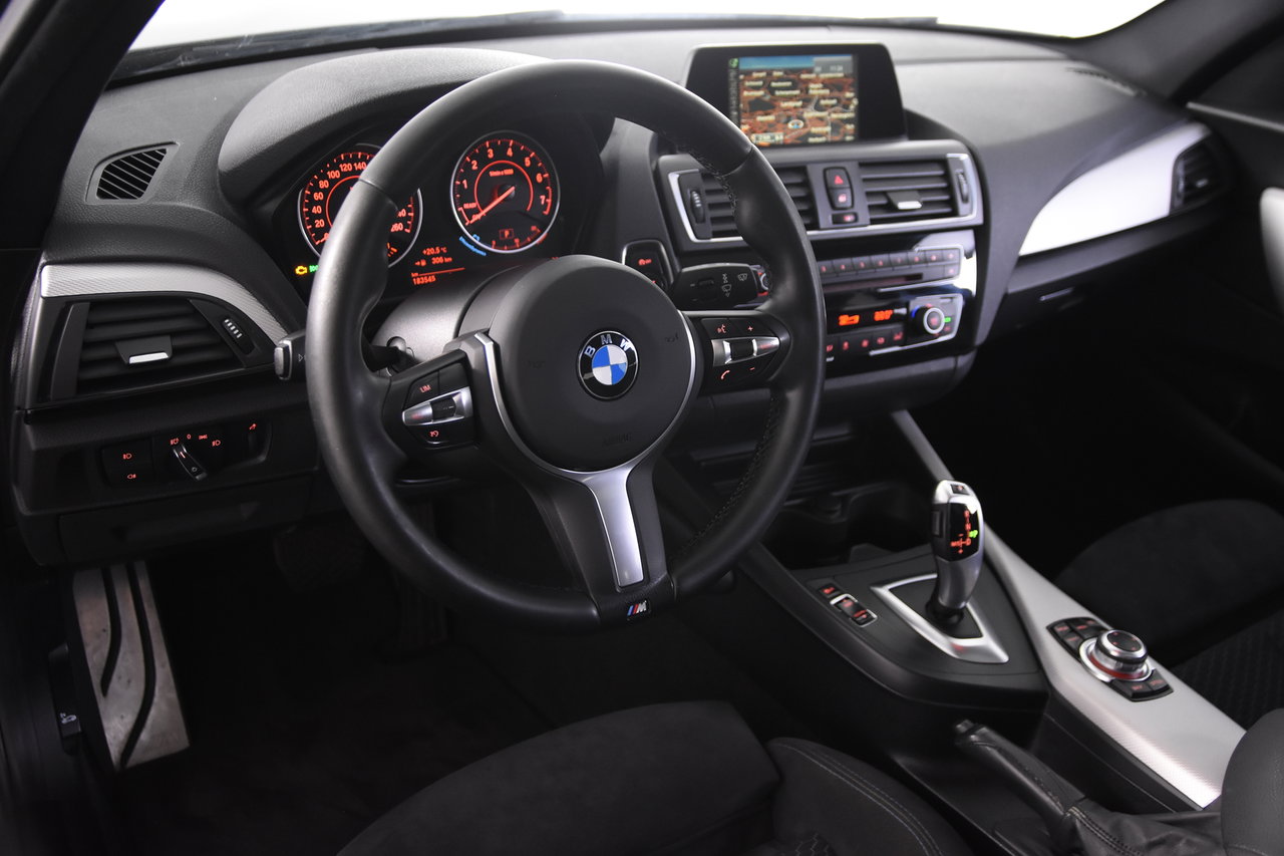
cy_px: 428
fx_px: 1284
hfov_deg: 53.1
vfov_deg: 36.9
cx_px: 642
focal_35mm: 36
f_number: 3.2
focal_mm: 24
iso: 1600
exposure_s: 1/40
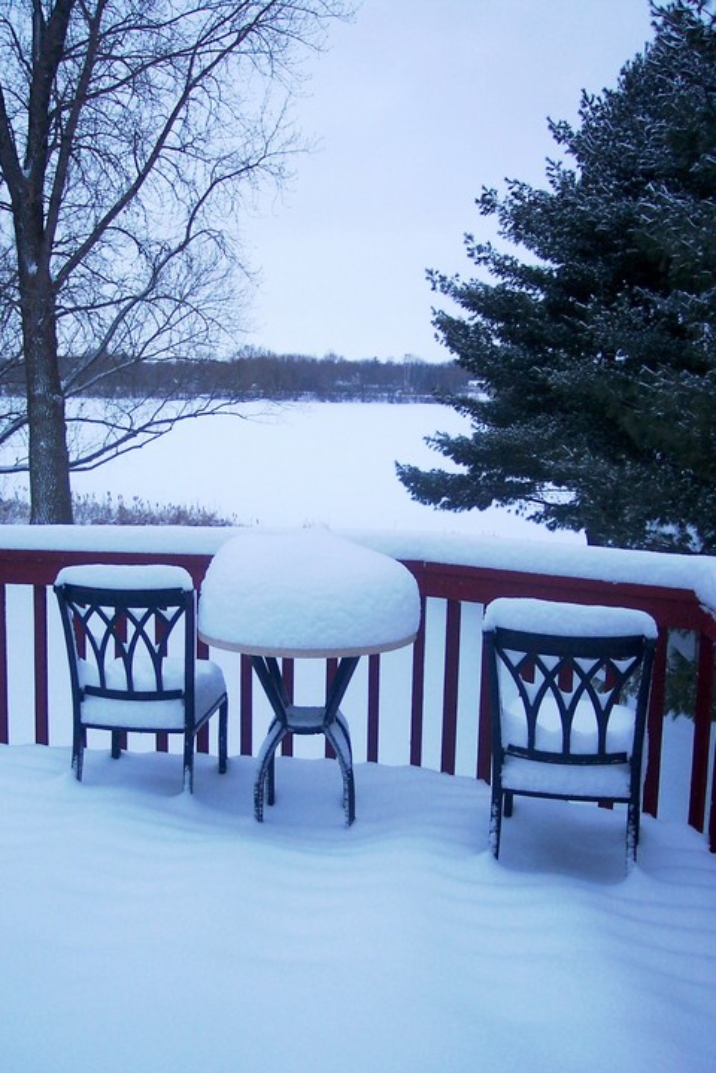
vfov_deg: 50.7
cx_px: 358
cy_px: 536
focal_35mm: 38
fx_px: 1134
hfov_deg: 35.1
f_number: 2.8
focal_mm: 8
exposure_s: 1/250
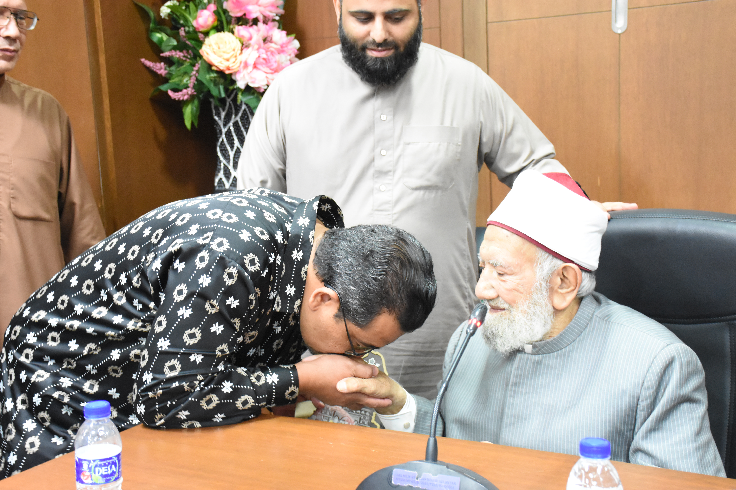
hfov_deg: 38.9
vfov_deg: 26.5
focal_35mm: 51
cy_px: 245
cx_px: 368
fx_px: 1043
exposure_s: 1/50
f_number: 5.6
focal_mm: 34
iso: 5600
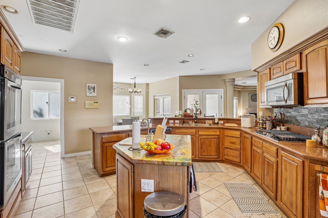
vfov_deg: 73.7
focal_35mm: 16
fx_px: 146
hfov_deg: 96.7
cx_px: 164
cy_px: 109
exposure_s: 1/25
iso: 800
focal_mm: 16
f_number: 8
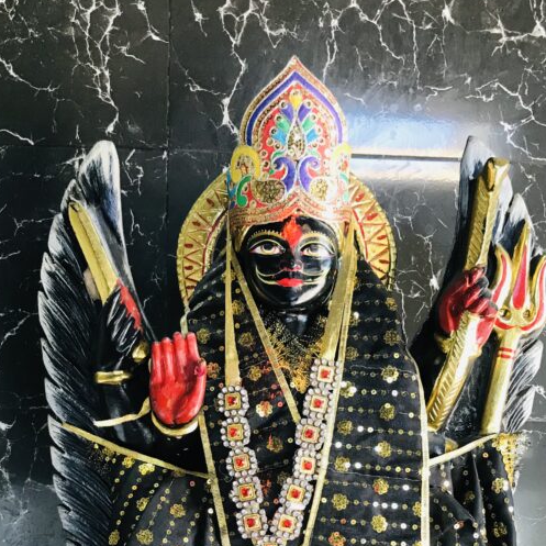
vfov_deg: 31.5
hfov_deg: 33.4
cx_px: 249
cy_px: 515
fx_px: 910
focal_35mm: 51
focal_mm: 3.99
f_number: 1.8
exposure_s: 1/30
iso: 20
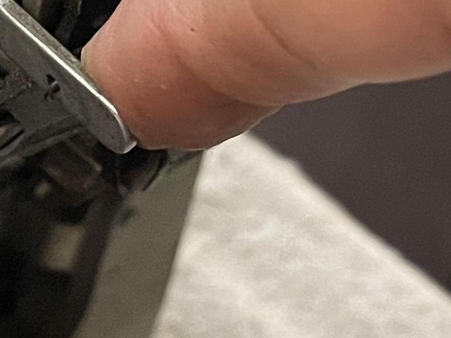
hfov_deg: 13.8
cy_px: -7
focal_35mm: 143
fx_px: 1863
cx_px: 281
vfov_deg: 10.3
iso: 500
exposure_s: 1/30
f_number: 1.6
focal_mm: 4.2
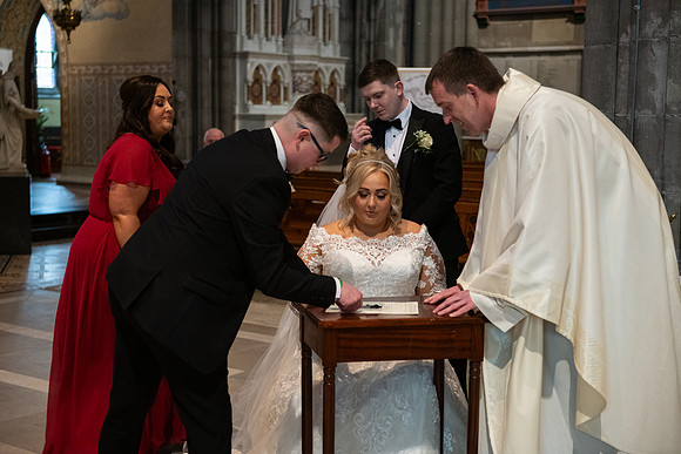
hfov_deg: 34.5
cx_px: 340
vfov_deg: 23.4
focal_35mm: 58
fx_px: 1097
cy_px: 227
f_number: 3.5
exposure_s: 1/160
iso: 1250
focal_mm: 58
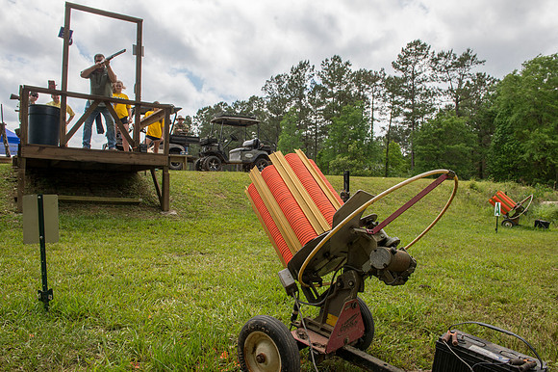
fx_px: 372
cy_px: 186
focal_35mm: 24
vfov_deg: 53.1
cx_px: 279
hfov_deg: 73.8
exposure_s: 1/250
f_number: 9
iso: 160
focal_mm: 24
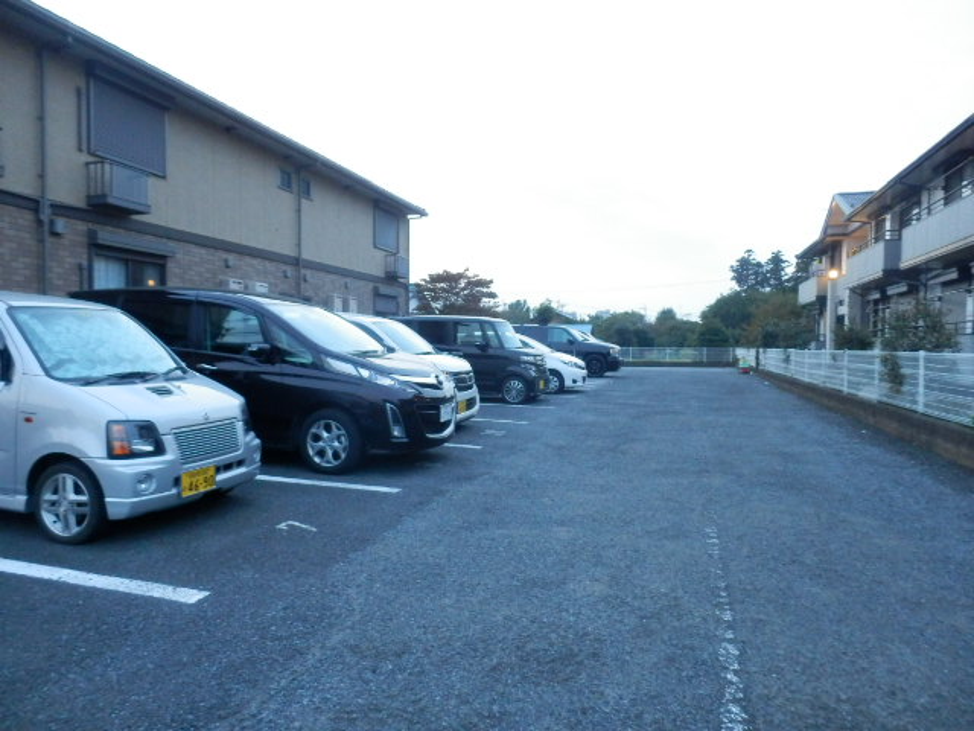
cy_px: 366
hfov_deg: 71.6
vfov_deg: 56.8
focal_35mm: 24
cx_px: 487
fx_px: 675
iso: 800
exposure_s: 1/25
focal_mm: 4.2
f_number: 3
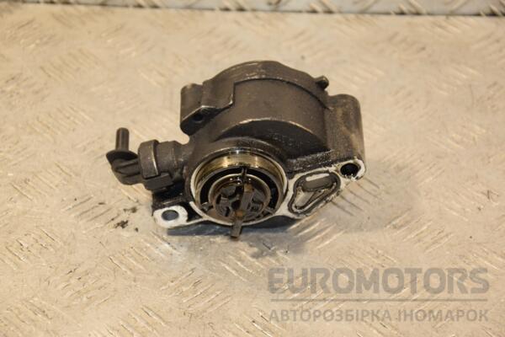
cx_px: 252
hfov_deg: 19.5
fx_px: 1473
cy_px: 168
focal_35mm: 105
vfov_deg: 13.0
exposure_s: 1/125
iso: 800
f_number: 5.3
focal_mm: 70
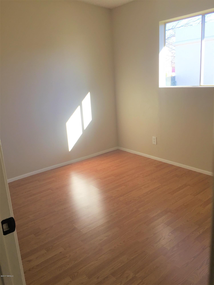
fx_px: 239
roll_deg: +3.5
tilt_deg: -11.9
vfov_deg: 61.7
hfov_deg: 48.2
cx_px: 107
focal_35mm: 29
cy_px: 142
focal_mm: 4.15
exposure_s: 1/203
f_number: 2.2
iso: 32
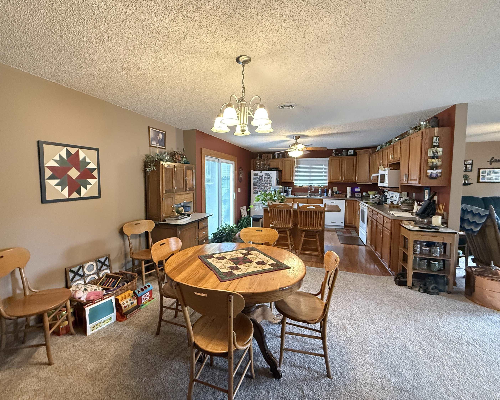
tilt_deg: -3.4
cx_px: 240
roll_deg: +0.4
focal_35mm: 15
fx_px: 222
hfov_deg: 96.7
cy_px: 195
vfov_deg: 84.0
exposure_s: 1/60
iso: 800
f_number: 2.2
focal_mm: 2.22
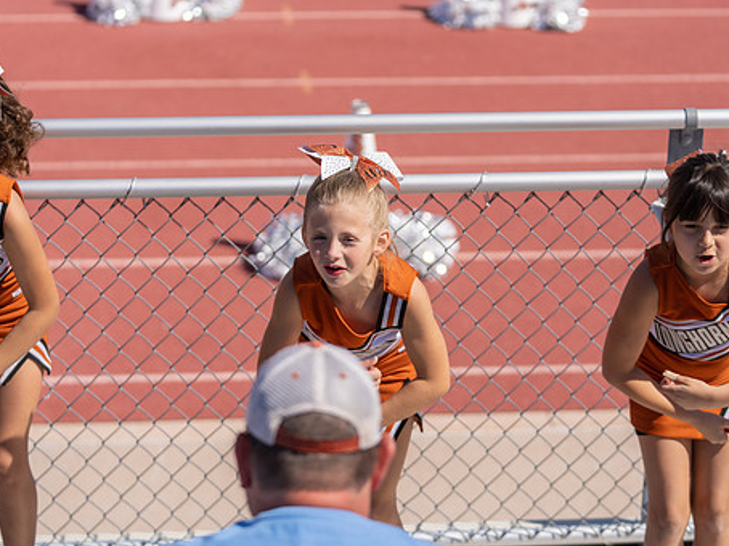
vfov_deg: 12.3
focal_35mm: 120
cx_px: 395
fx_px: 2526
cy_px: 219
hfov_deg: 16.4
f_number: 2.8
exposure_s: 1/2500
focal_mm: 87
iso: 100
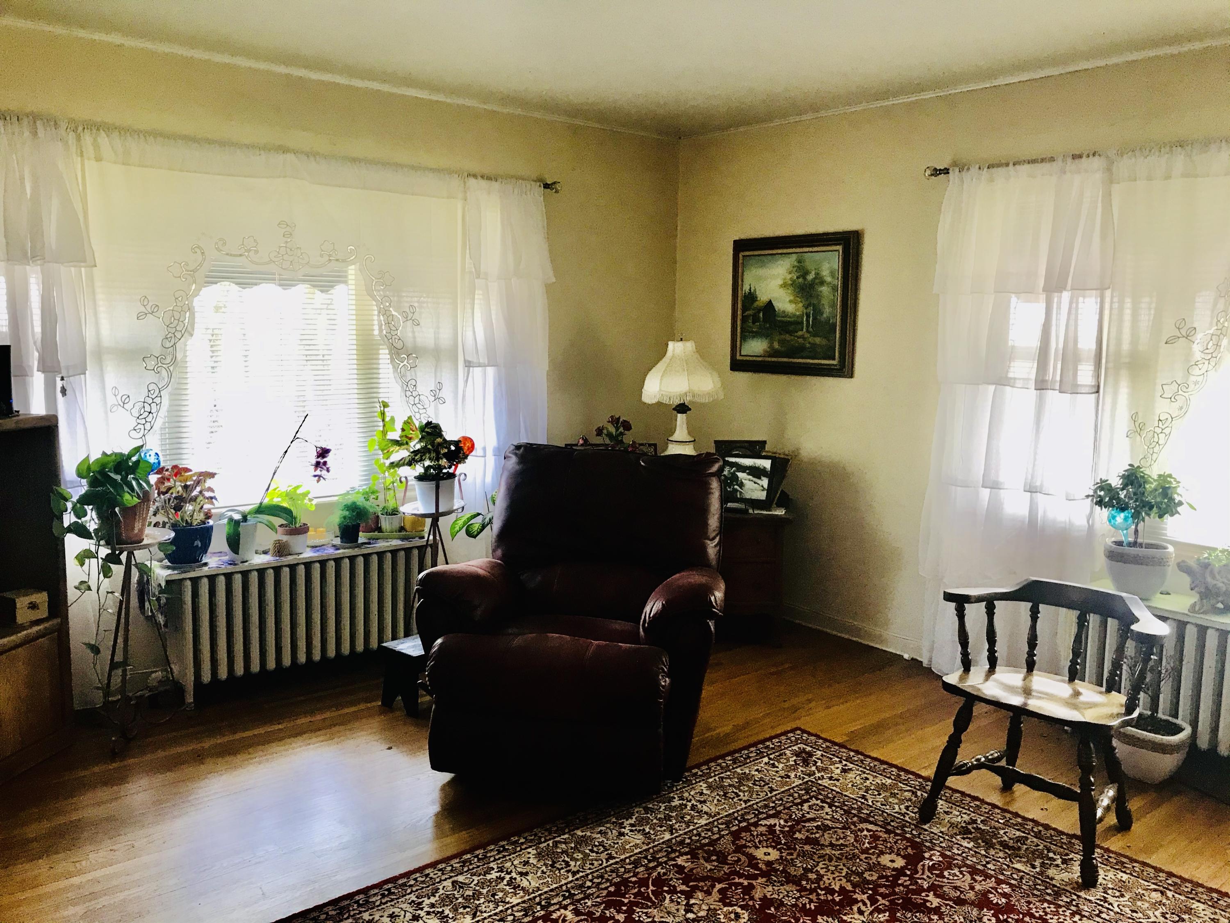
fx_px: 995
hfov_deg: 63.4
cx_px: 615
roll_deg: -0.7
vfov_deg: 49.7
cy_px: 462
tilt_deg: -7.1
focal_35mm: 28
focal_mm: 3.99
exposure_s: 1/24
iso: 40
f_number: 1.8
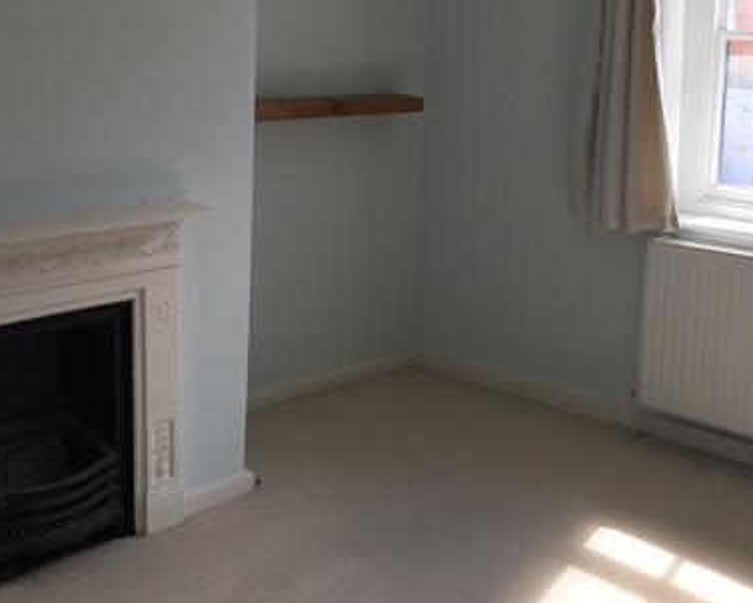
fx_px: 1070
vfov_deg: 31.2
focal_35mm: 48
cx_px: 455
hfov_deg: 38.6
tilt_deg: -8.0
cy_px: 190
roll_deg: -1.9
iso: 32
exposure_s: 1/237
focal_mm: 4.15
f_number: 2.2
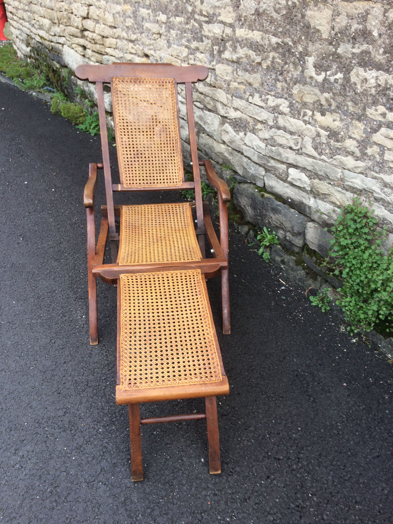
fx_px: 439
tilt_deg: -31.2
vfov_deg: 61.7
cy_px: 262
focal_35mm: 29
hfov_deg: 48.2
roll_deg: +0.7
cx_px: 196
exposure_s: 1/204
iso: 32
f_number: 2.2
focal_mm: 4.15
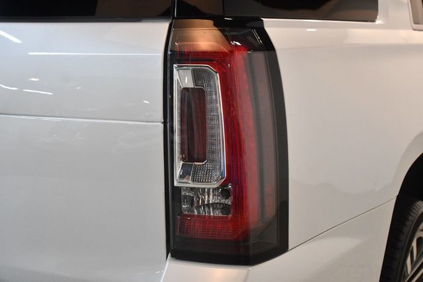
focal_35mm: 48
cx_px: 212
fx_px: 564
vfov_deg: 28.0
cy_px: 141
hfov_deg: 41.1
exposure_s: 1/125
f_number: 4
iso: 2200
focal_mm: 32
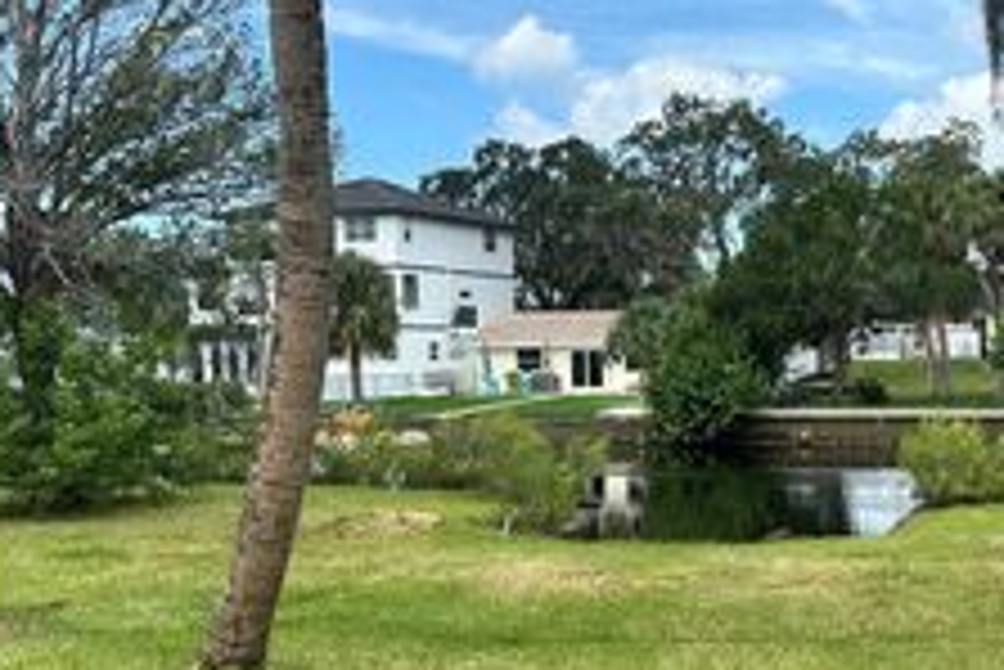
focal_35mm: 56
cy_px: 447
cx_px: 851
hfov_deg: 34.2
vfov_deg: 24.1
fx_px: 1563
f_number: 1.78
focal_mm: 6.86
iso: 80
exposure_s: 1/3717
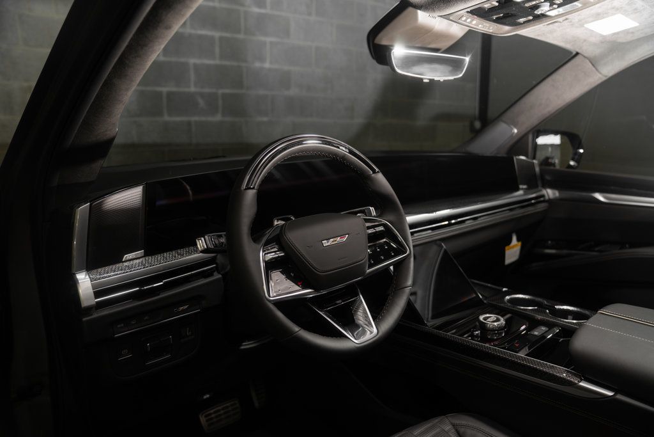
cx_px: 327
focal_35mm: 24
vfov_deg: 53.1
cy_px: 218
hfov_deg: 73.7
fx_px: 436
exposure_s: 1/50
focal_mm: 24
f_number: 2.8
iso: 250
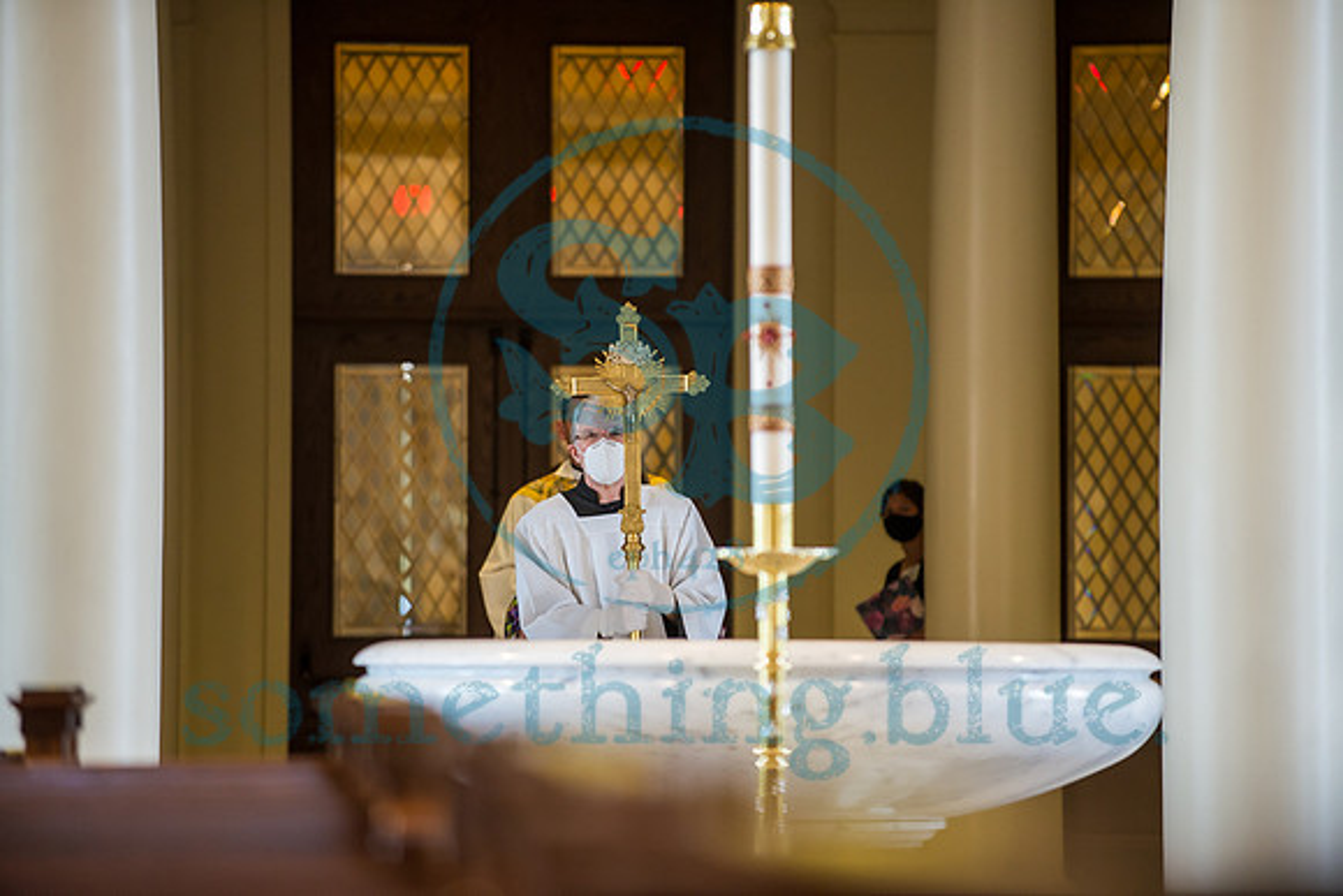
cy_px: 443
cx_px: 684
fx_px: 7645
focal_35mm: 205
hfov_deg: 10.0
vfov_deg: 6.7
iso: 1250
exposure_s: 1/250
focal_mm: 200
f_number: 2.8
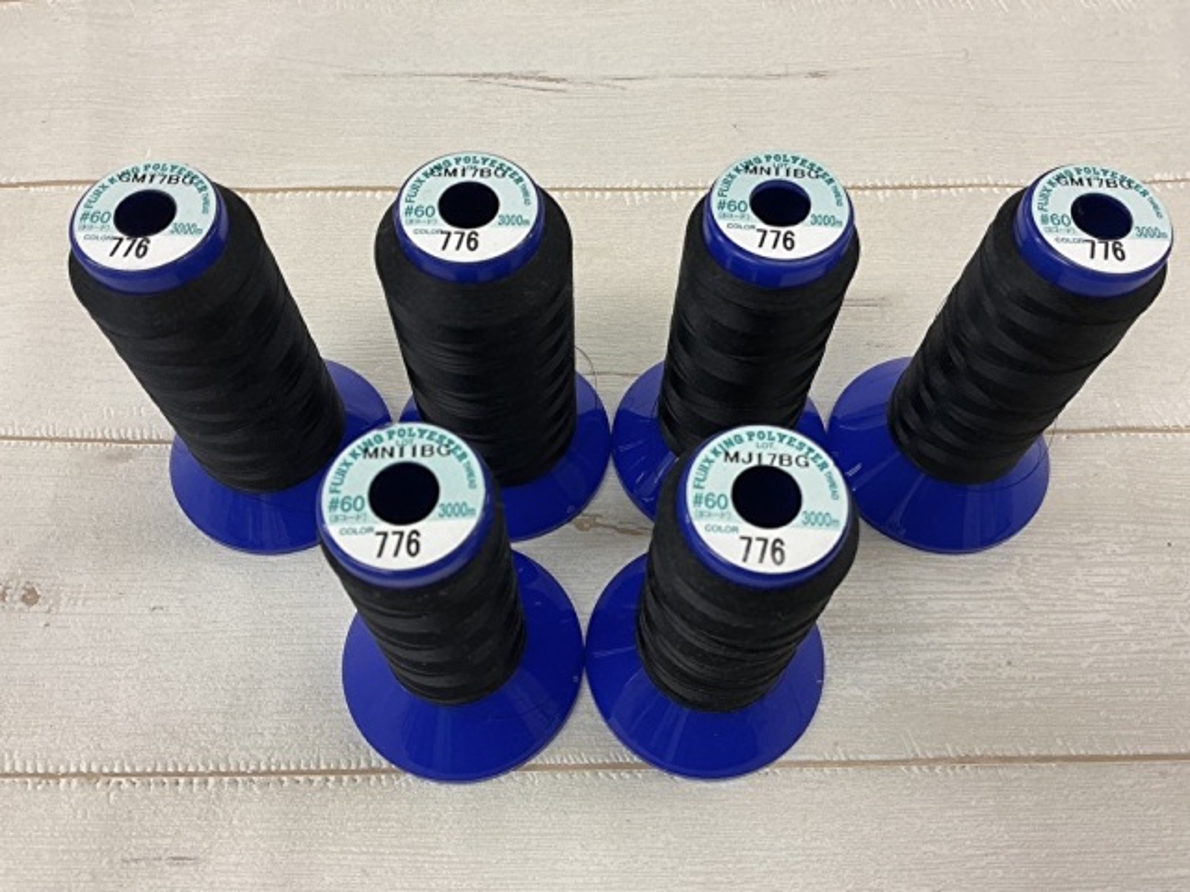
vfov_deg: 48.2
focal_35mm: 29
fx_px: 997
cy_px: 446
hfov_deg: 61.7
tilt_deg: -62.4
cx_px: 595
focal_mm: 3
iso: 64
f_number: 1.8
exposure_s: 1/60
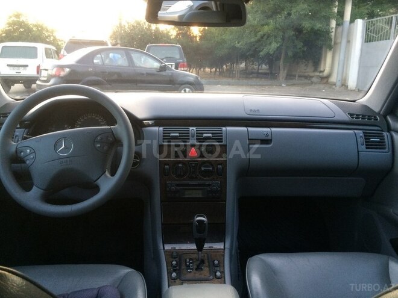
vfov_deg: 48.2
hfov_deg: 61.7
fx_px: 333
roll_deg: -0.1
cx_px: 199
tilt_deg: -12.8
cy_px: 149
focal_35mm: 29
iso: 80
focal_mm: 4.15
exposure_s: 1/33
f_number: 2.2
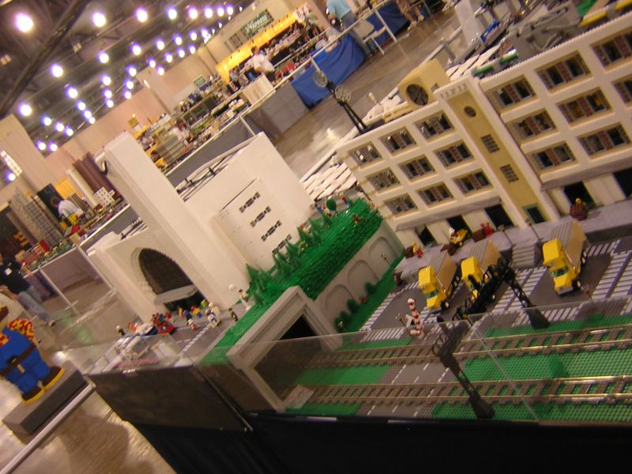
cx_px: 316
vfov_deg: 39.7
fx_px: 657
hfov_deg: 51.4
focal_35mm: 36
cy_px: 237
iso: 100
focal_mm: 4.7
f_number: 2.6
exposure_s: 1/10.2
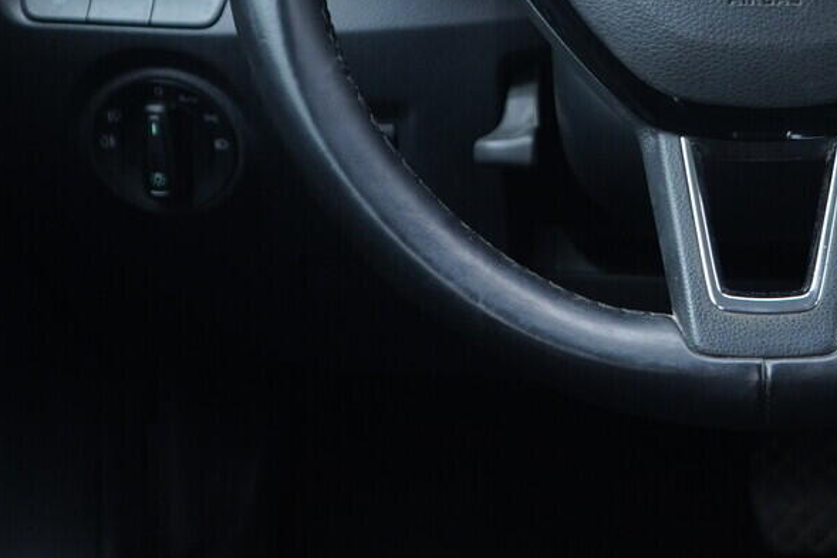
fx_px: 2046
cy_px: -87
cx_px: 711
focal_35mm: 88
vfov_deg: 15.1
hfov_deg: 22.7
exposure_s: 1/40
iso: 320
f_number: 2.8
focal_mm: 24
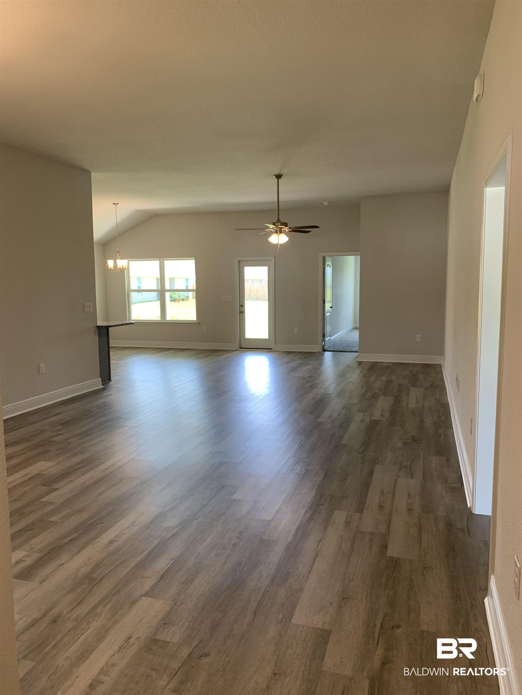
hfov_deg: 53.1
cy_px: 348
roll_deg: +0.7
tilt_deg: -6.4
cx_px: 261
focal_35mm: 26
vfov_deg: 67.3
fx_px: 523
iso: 64
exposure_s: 1/60
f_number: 1.8
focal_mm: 4.25
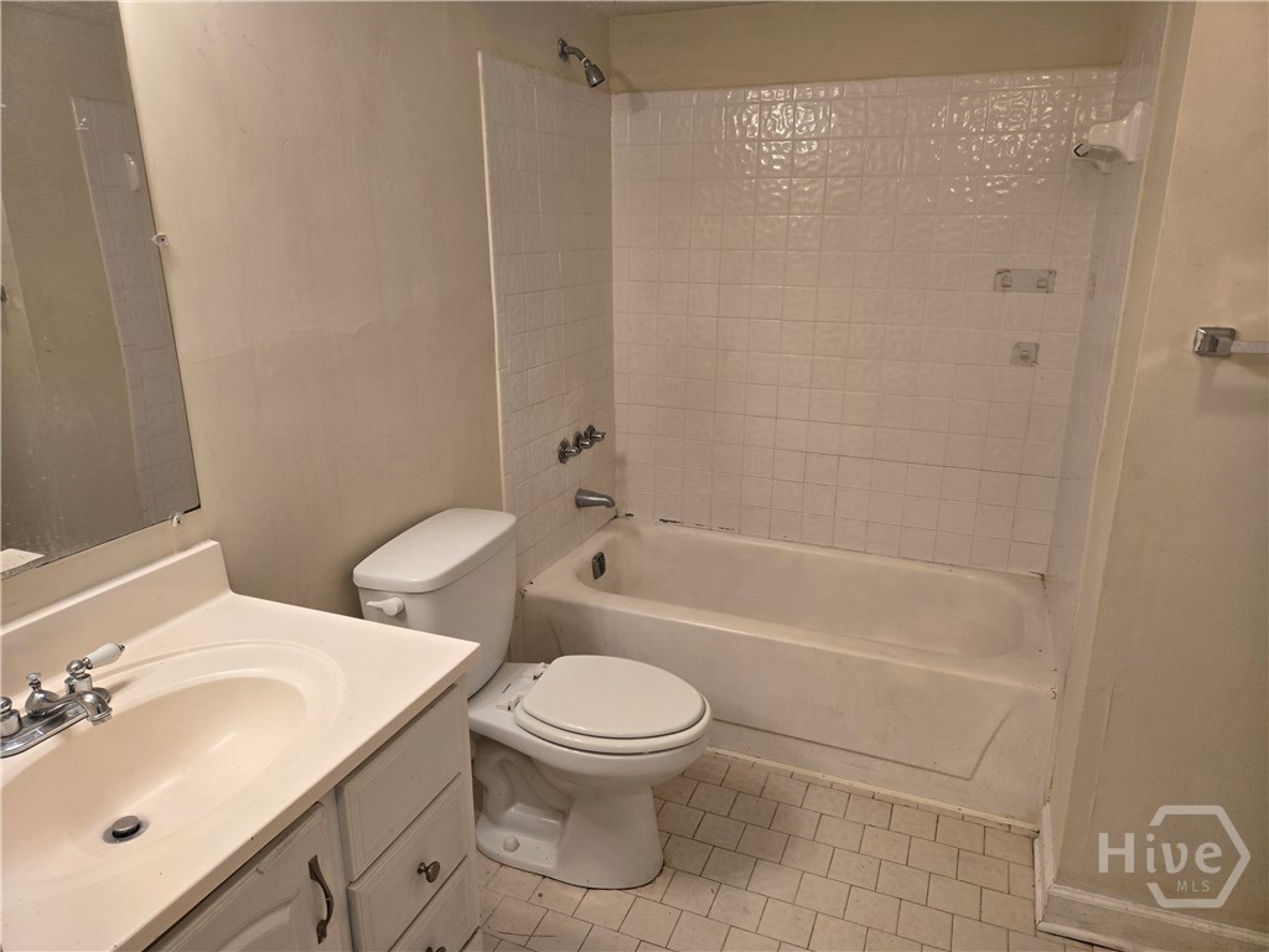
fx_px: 843
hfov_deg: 73.9
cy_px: 476
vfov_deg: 58.9
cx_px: 634
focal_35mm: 23
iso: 100
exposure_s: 1/120
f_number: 1.8
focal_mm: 5.4
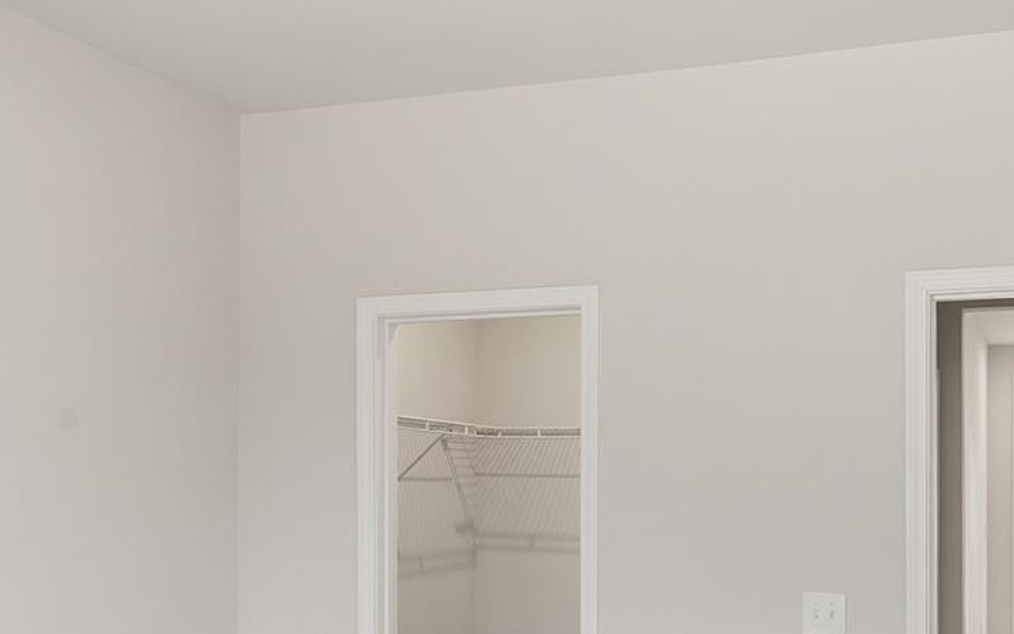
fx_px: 1078
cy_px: 506
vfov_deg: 31.9
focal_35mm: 39
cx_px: 727
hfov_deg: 48.9
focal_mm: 14
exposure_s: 1/50
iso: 400
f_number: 11
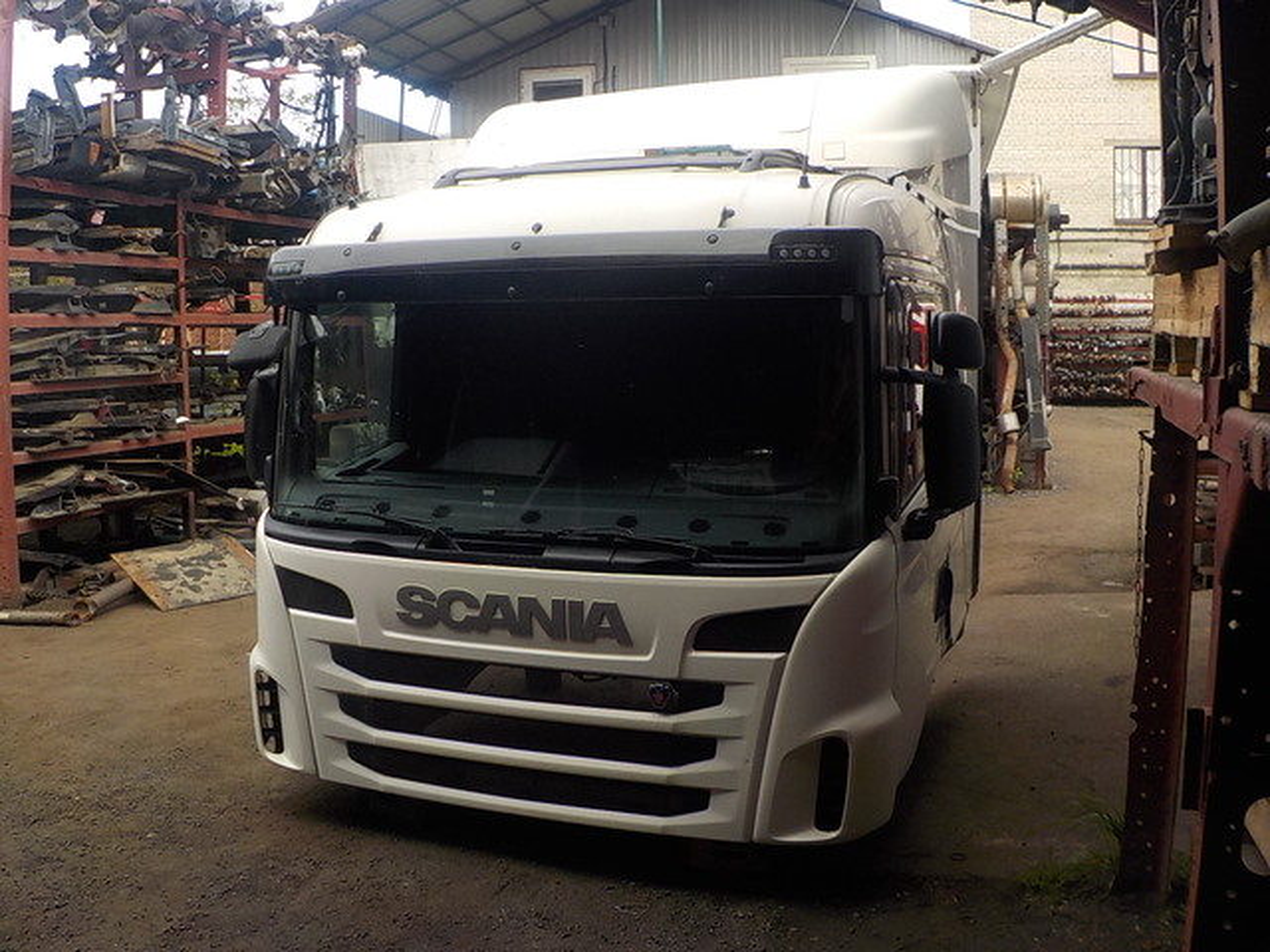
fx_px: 1101
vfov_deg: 46.8
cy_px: 476
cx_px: 635
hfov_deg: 60.0
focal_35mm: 30
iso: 125
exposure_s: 1/200
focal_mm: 4.1
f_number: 3.3
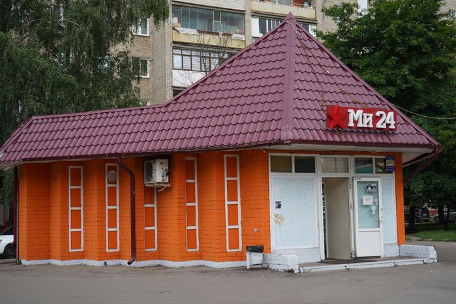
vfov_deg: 26.0
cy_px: 152
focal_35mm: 52
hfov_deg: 38.2
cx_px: 228
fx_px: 659
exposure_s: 1/160
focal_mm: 52
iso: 320
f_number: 5
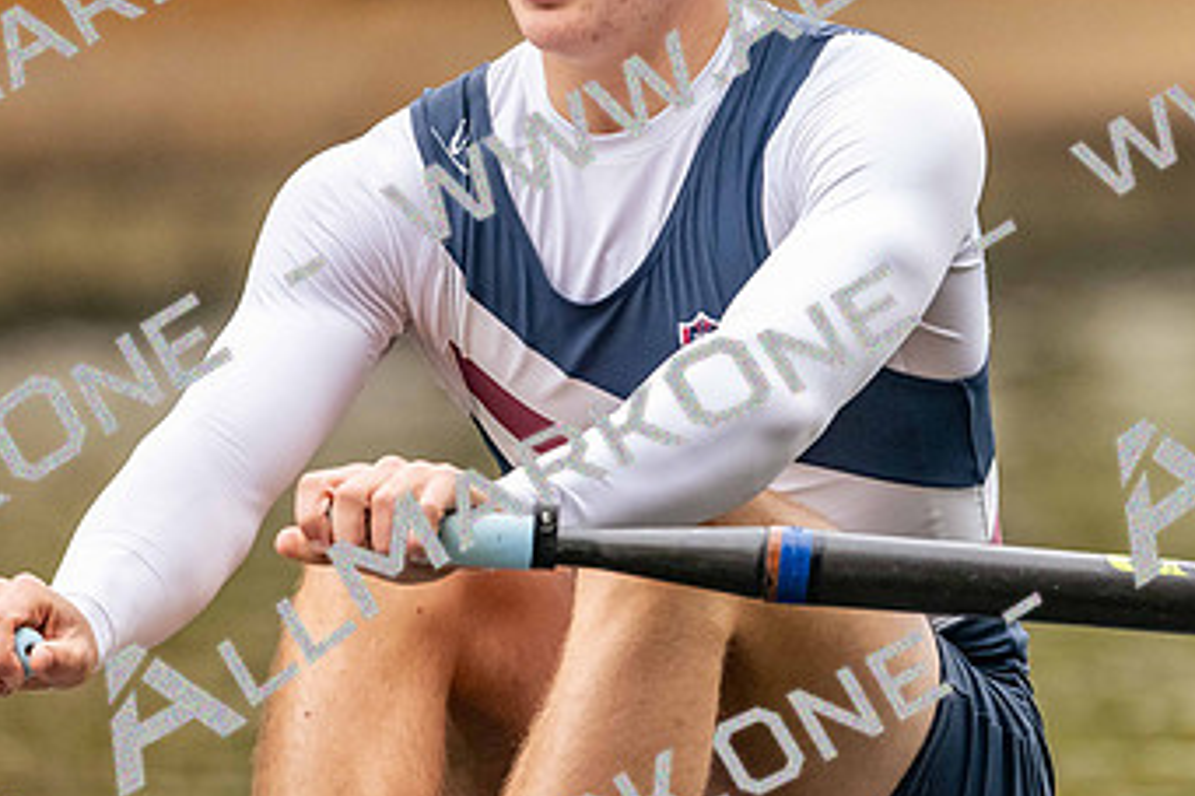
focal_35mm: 681
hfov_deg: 3.0
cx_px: 817
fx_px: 22593
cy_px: 254
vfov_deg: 2.0
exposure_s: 1/2500
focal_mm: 400
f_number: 4.5
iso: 4500
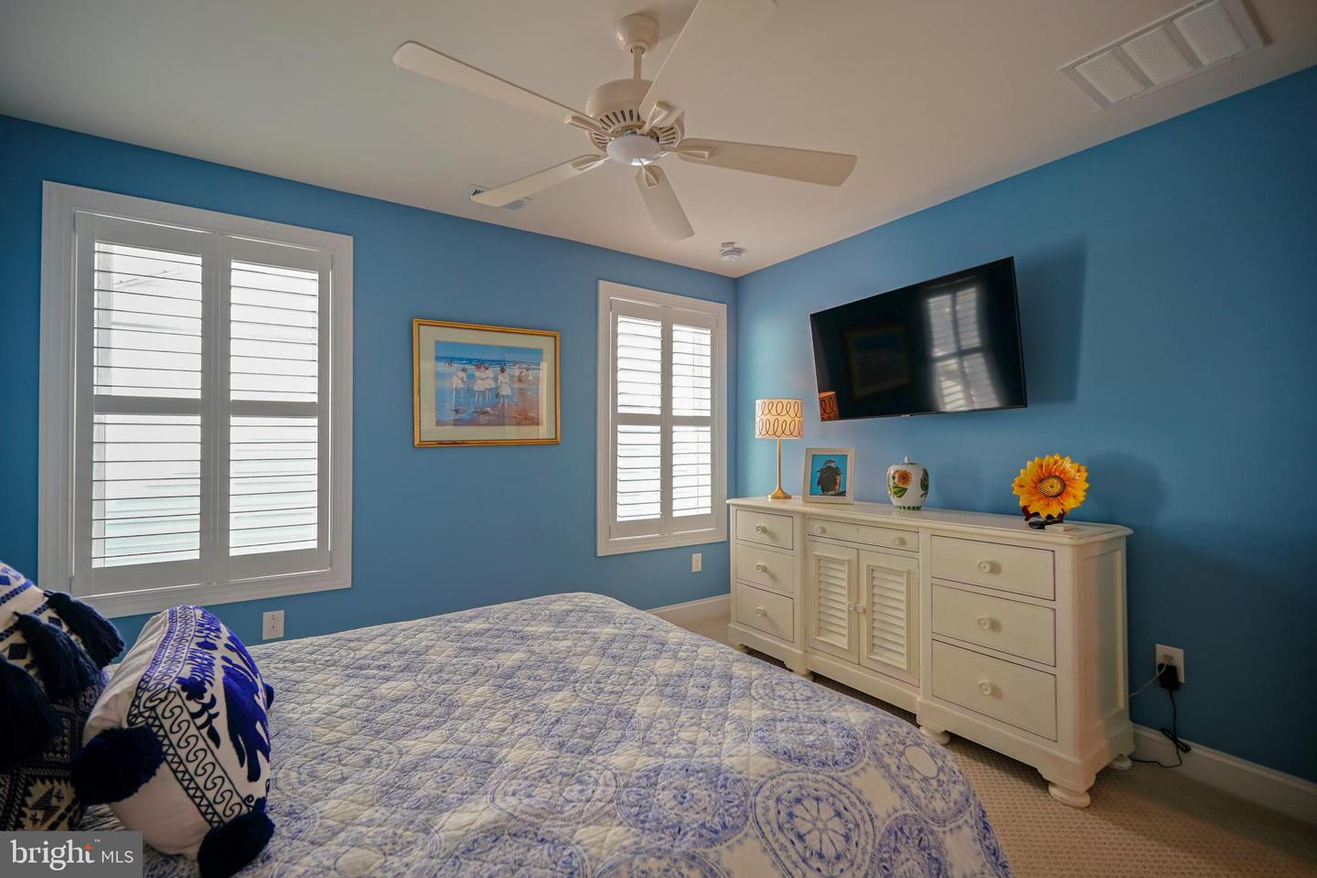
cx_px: 658
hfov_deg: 100.4
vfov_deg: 77.3
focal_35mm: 15
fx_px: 549
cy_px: 439
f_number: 2.8
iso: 200
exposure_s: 1/30
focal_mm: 10
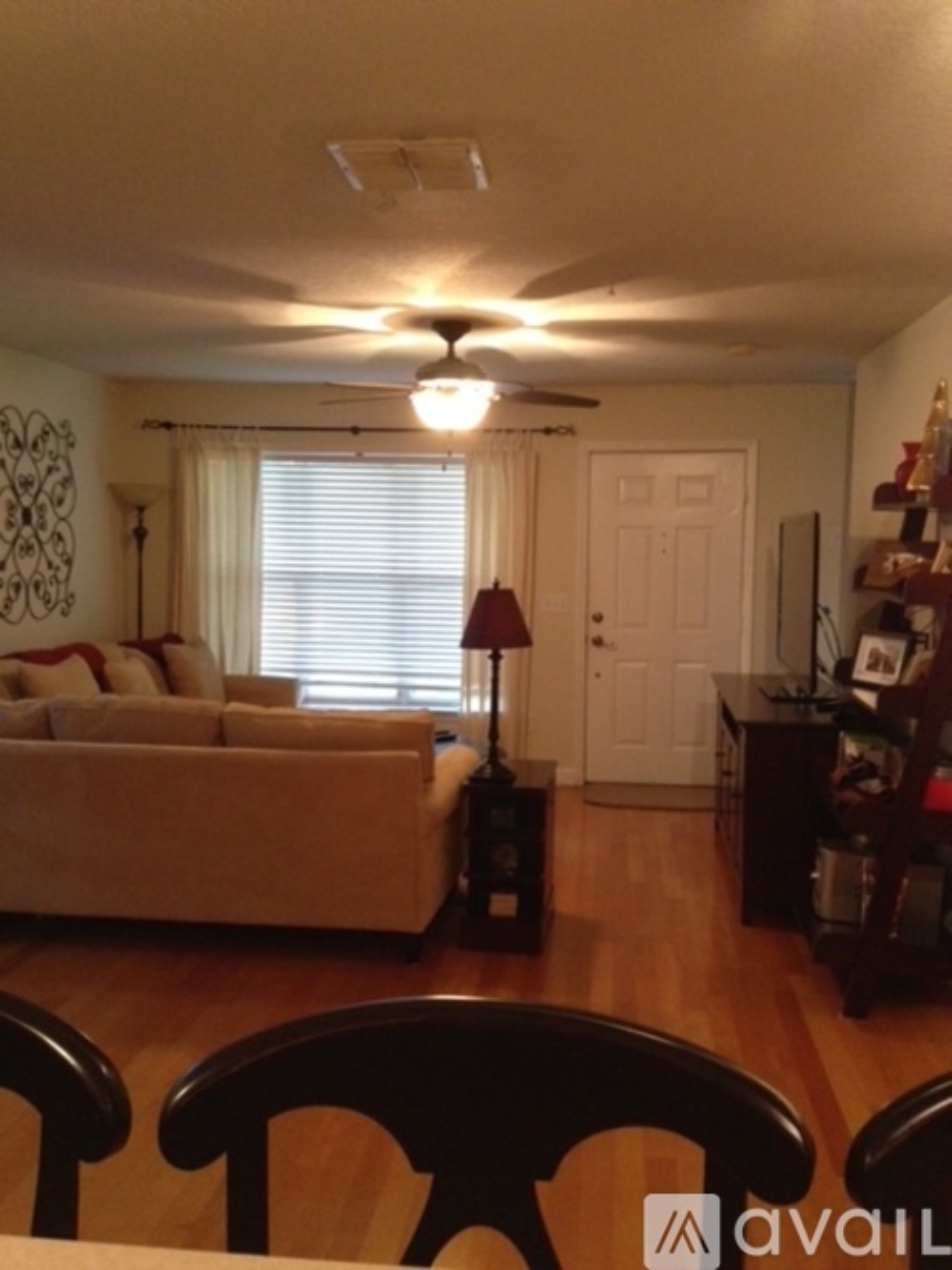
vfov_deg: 52.6
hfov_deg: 40.7
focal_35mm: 35
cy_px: 635
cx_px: 476
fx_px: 1284
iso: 400
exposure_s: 1/20
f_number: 2.4
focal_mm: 4.28
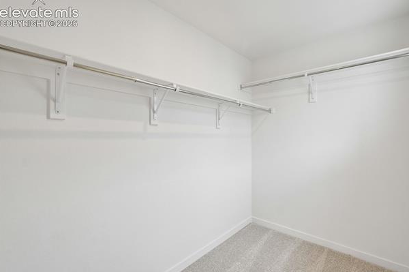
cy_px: 134
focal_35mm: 16
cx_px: 213
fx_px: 182
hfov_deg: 96.7
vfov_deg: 73.6
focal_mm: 10
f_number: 8
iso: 800
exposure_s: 1/30
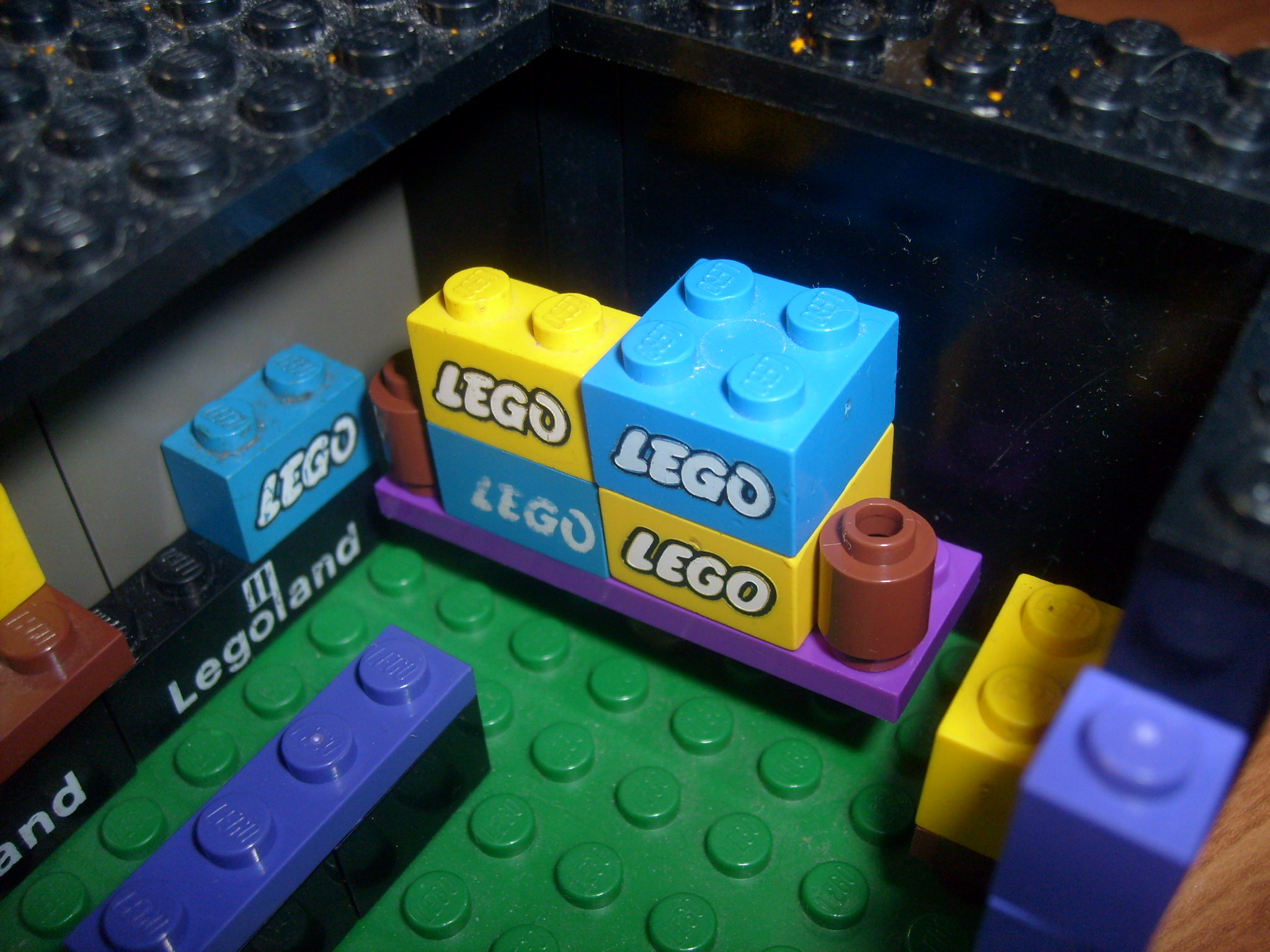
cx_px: 635
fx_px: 1284
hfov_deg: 52.6
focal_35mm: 35
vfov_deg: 40.7
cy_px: 476
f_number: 2.8
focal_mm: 5.8
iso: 100
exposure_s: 1/45
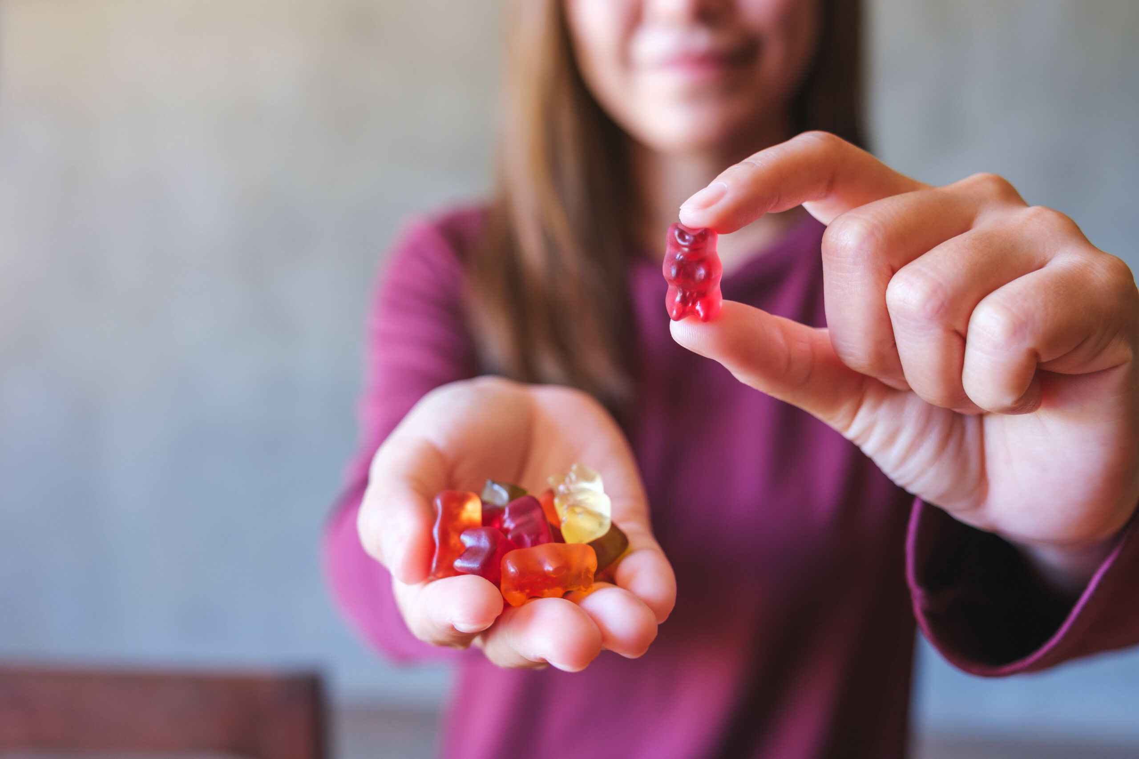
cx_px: 570
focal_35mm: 39
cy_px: 380
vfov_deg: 34.2
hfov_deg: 49.6
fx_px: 1234
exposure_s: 1/40
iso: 200
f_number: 2.8
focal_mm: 25.7
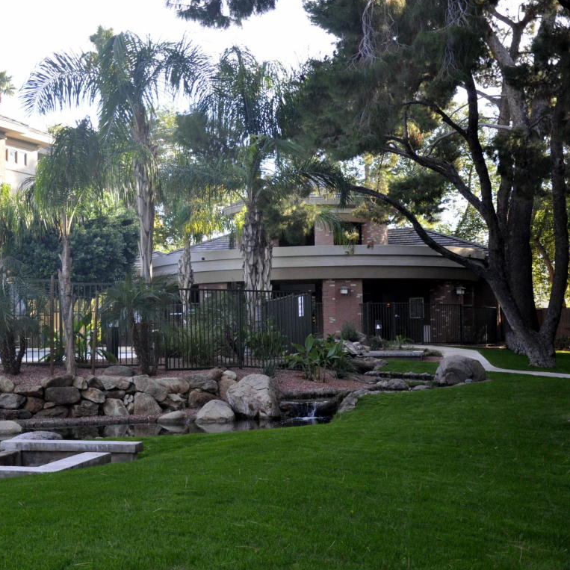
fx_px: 1006
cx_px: 139
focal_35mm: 54
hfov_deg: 31.1
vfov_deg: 31.6
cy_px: 284
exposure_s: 1/200
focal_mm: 28
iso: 800
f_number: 4.2
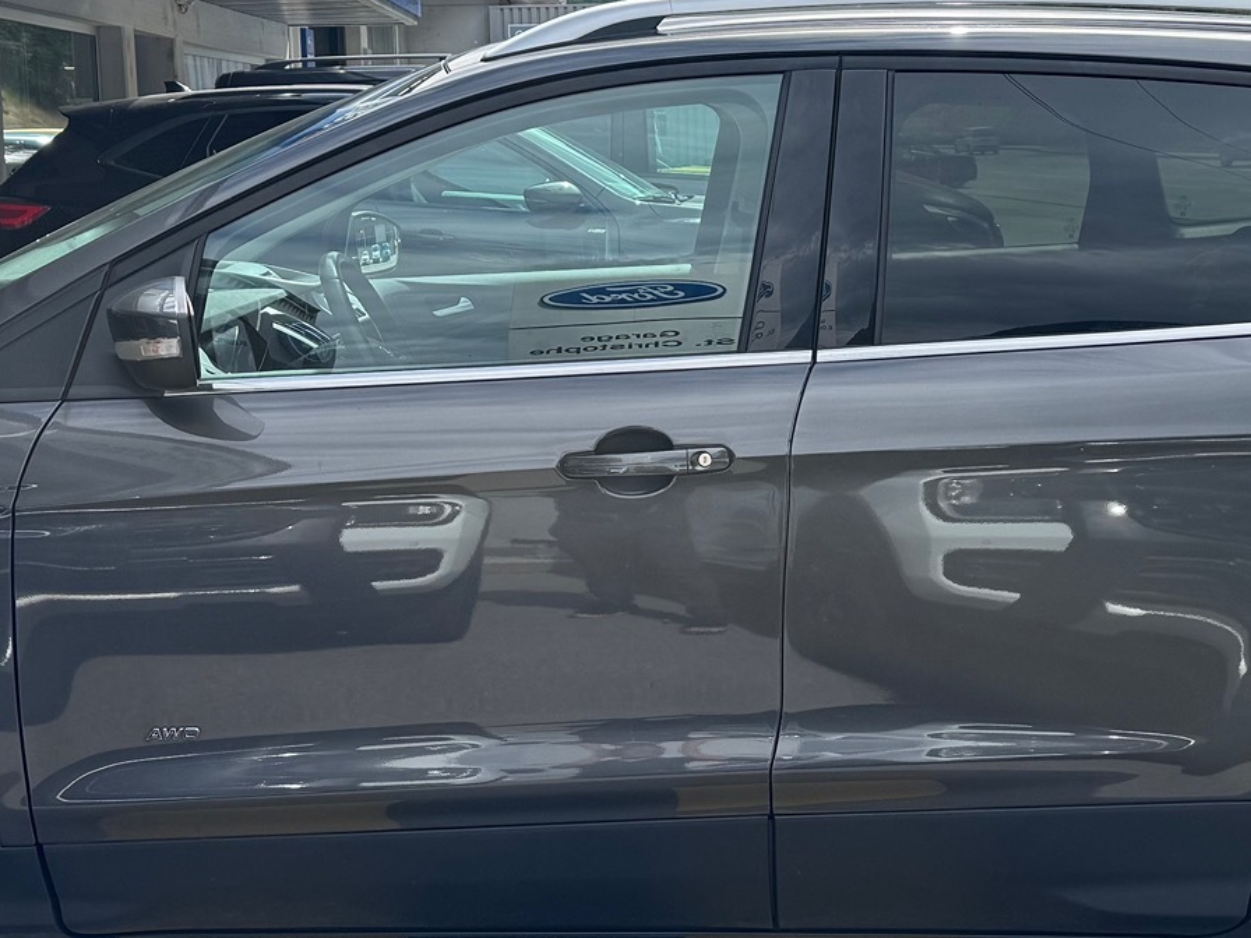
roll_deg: +1.2
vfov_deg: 26.9
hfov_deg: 35.5
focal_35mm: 54
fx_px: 1952
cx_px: 653
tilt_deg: -4.7
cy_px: 325
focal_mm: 6.76
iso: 80
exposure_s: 1/1980
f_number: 1.78
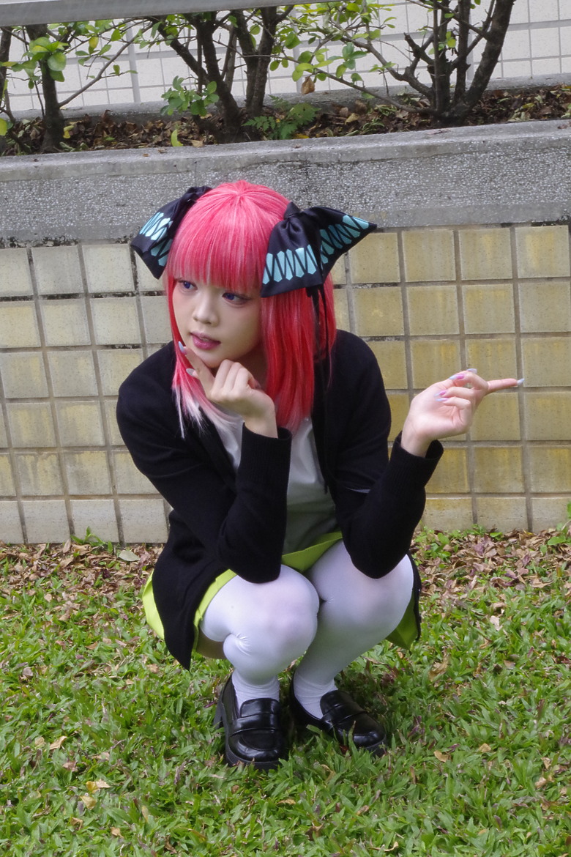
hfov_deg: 18.2
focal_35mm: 75
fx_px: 1784
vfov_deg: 27.0
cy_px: 428
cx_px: 286
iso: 2000
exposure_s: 1/30
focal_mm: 50
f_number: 5.6
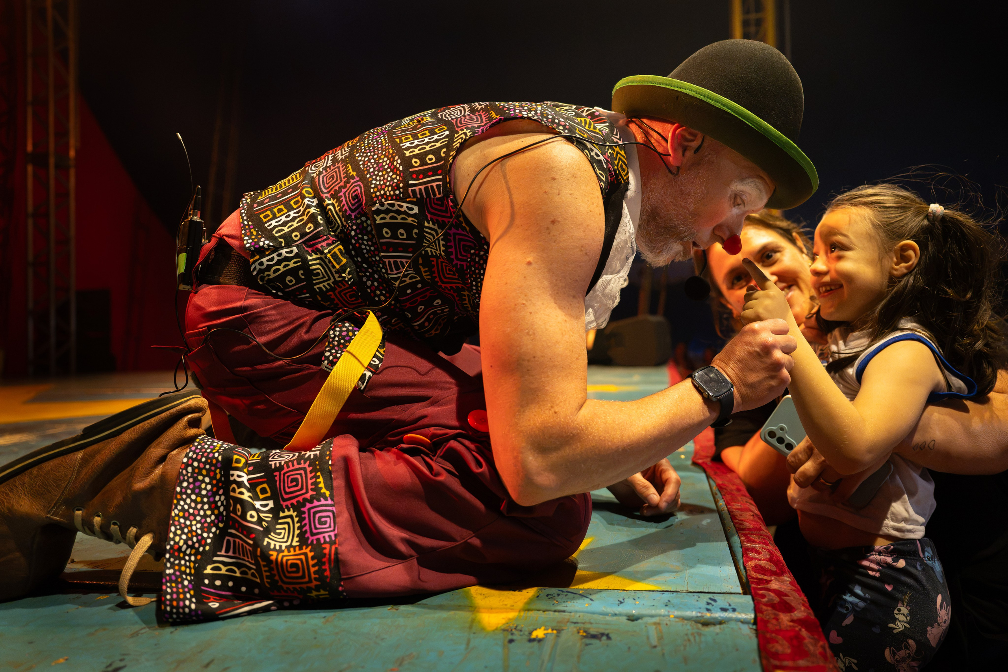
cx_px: 536
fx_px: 714
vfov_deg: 50.4
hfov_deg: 70.4
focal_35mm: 26
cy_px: 315
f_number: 2.8
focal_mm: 24
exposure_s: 1/800
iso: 6400
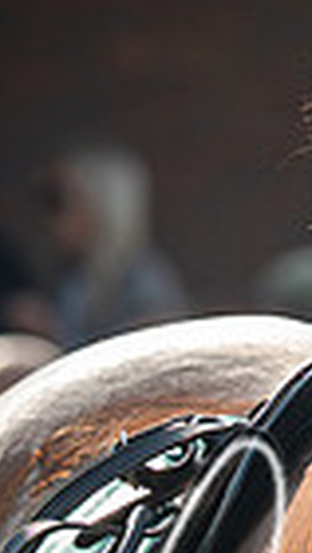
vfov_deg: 1.8
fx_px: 17489
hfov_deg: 1.0
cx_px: 1143
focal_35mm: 1192
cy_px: 312
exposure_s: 1/500
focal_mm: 135
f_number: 4
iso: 80
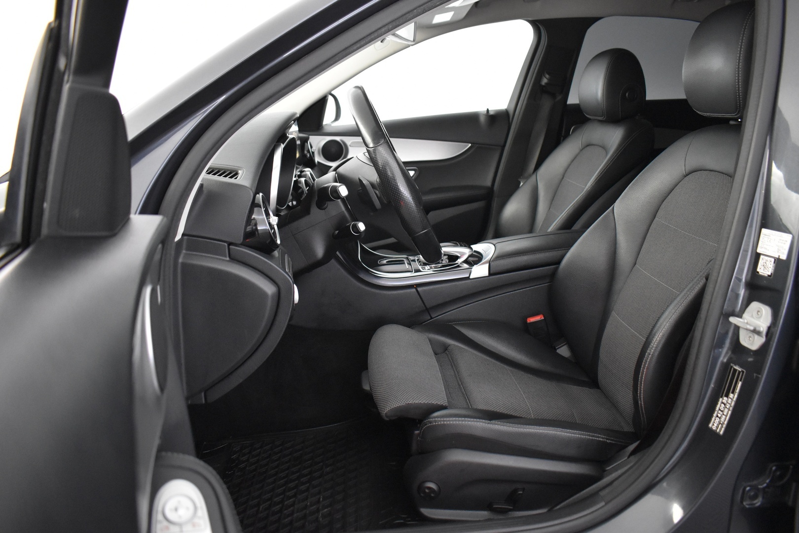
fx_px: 599
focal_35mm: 27
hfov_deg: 67.4
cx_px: 400
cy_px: 266
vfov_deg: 47.9
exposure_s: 1/20
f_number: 3.5
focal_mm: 18
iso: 3200
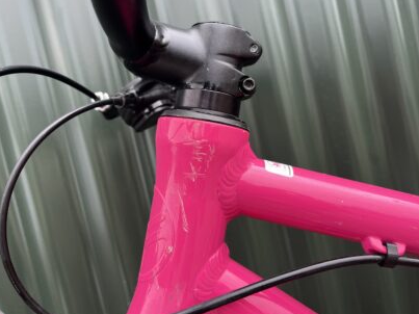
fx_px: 375
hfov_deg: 58.3
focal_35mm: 31
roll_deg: +12.9
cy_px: 134
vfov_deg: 45.3
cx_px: 193
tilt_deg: -2.6
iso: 50
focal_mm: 5.1
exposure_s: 1/360
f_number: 1.6
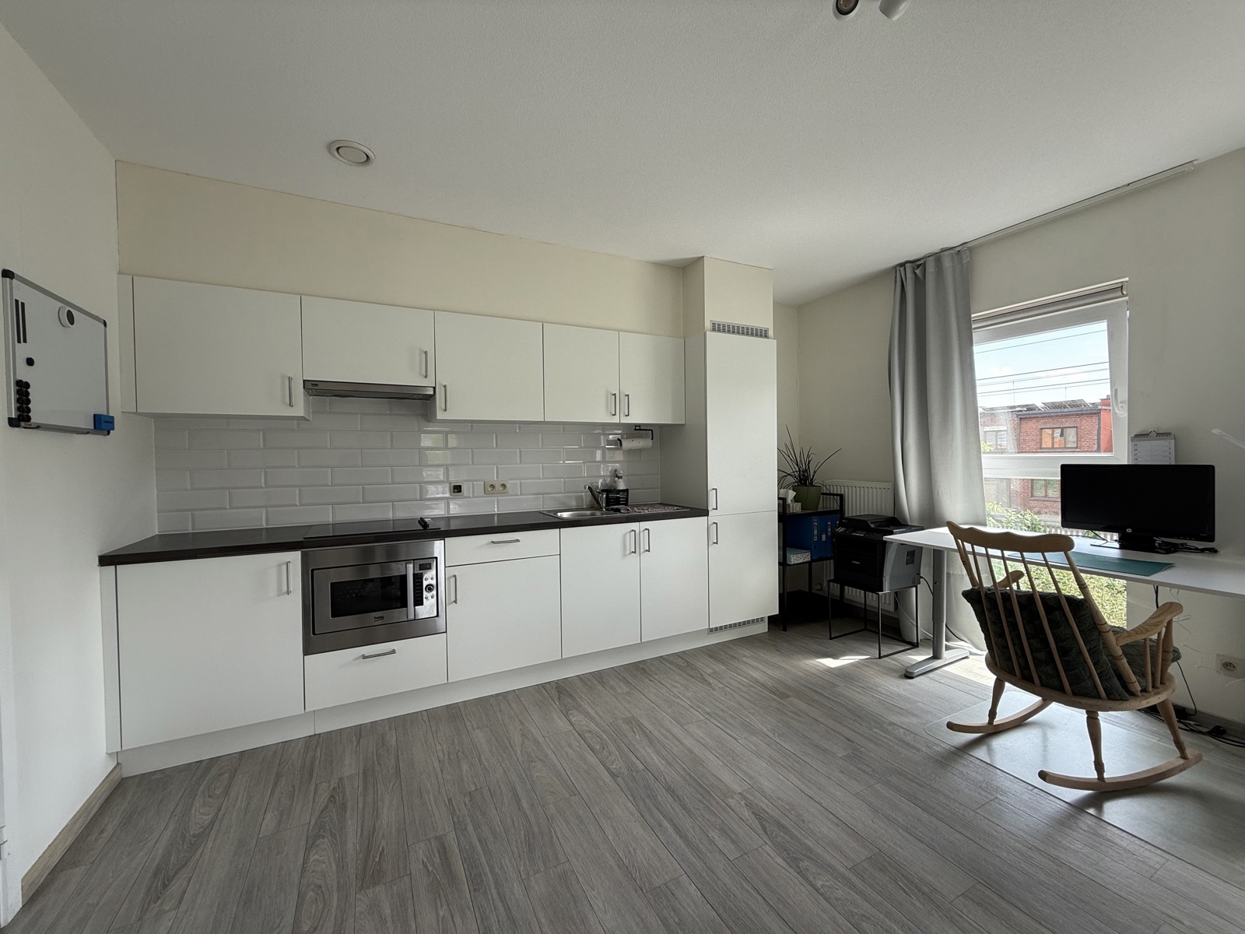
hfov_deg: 102.1
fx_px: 504
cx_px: 622
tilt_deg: -0.9
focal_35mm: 14
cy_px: 467
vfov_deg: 85.7
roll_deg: +0.4
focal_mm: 2.22
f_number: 2.2
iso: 40
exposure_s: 1/103
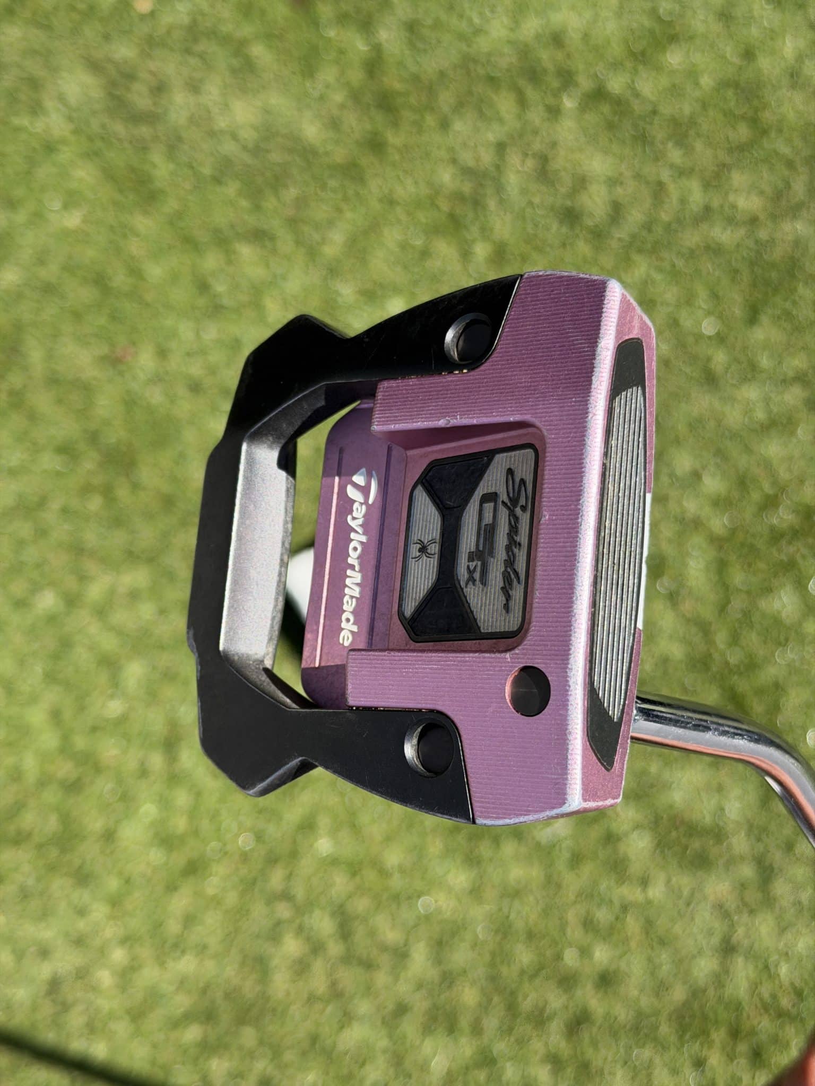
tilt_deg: -77.8
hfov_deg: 30.3
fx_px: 1507
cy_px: 543
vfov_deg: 39.7
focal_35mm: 48
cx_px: 408
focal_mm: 6.76
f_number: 1.78
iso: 100
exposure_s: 1/2667
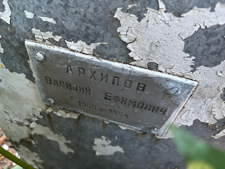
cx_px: 112
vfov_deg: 53.1
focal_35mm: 26
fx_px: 169
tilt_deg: -51.5
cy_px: 84
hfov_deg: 67.3
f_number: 1.6
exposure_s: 1/44
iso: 500
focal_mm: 5.96
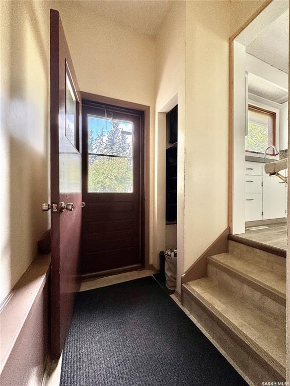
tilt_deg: +1.0
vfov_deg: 102.1
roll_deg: +0.0
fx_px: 156
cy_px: 193
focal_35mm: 14
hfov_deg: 85.7
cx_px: 145
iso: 80
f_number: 2.2
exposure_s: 1/99
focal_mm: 2.22
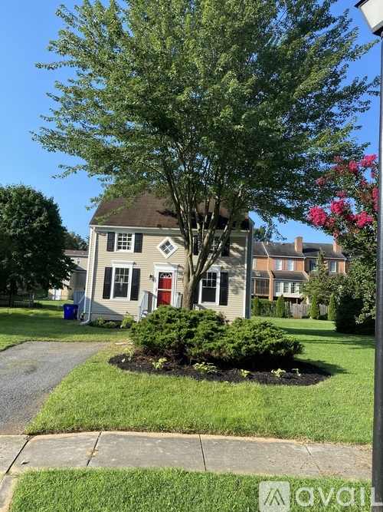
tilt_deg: +6.6
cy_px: 256
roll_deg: -3.1
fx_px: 384
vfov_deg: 67.3
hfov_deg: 53.0
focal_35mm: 26
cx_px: 192
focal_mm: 4.25
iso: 32
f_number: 1.8
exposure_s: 1/1124
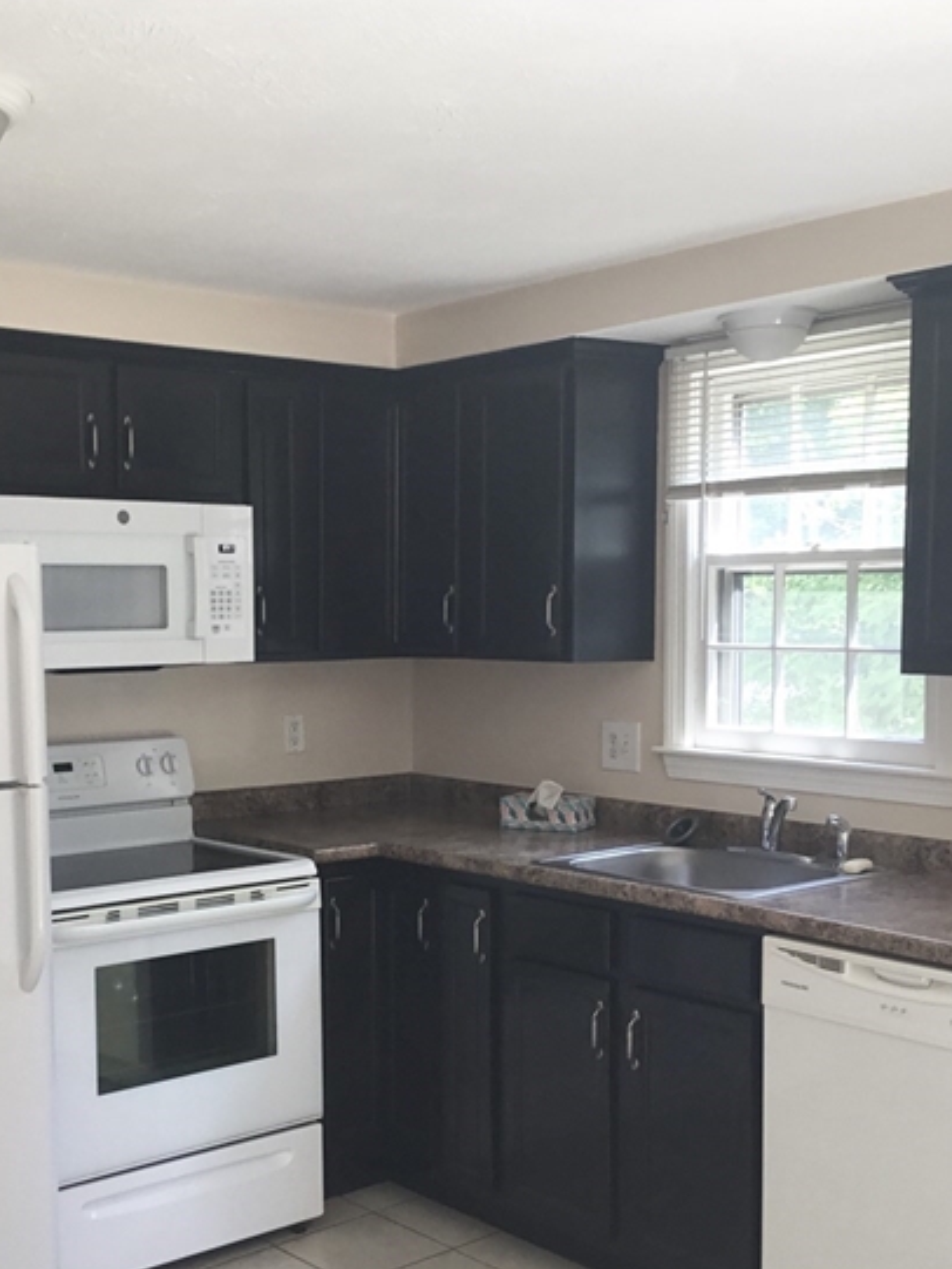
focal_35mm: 44
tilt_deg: -5.8
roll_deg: +0.4
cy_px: 734
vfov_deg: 42.8
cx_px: 401
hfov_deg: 32.8
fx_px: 1613
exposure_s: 1/60
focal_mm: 3.3
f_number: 2.4
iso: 32
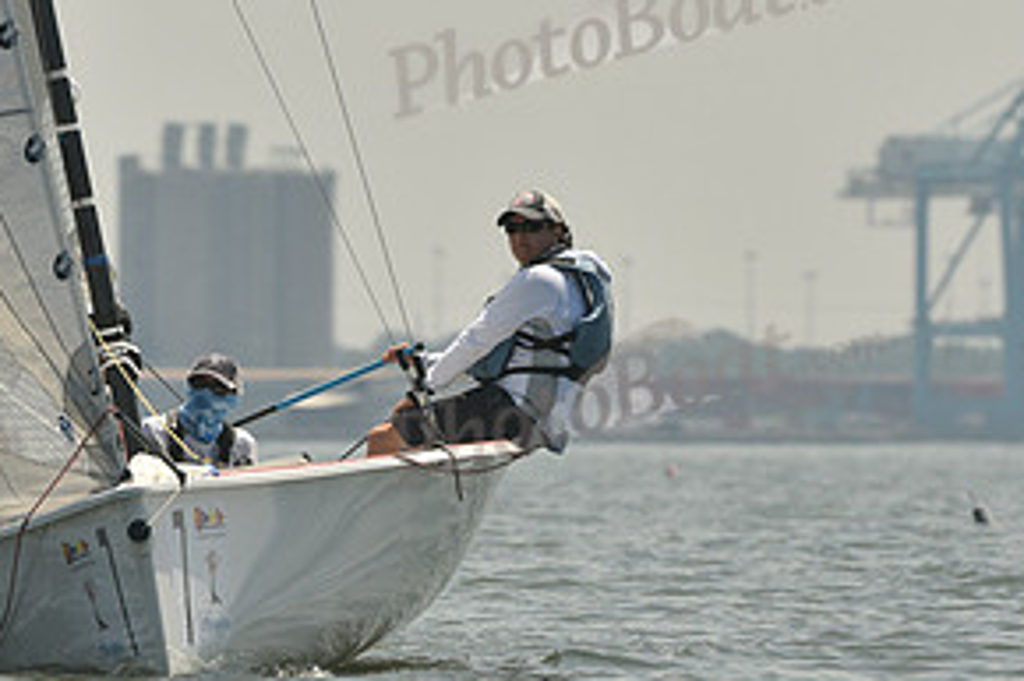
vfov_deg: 1.7
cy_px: 259
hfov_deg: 2.6
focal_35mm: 800
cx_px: 208
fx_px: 22742
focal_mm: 400
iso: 320
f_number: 8
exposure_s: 1/1250
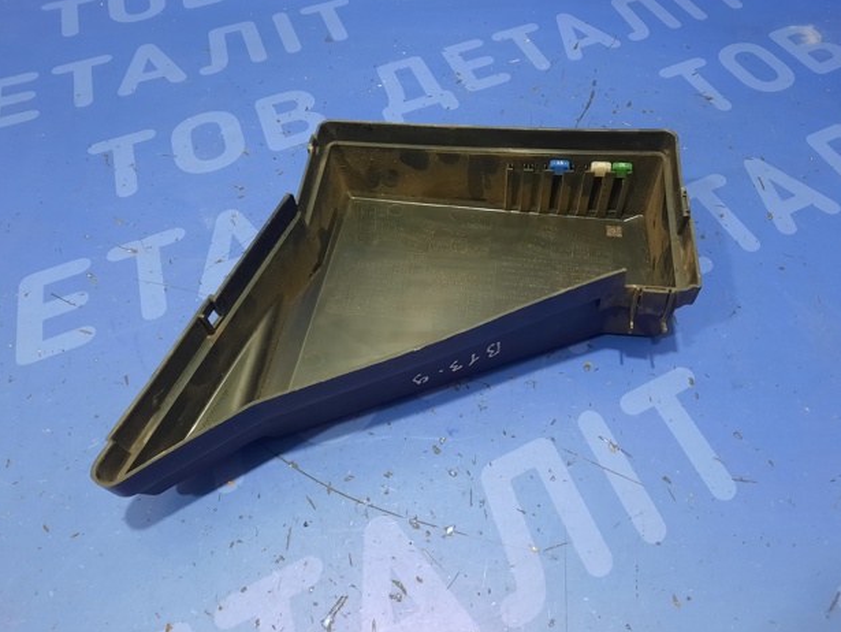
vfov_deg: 53.1
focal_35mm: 26
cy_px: 306
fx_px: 632
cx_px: 436
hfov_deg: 67.2
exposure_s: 1/30
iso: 400
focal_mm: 4.6
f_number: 2
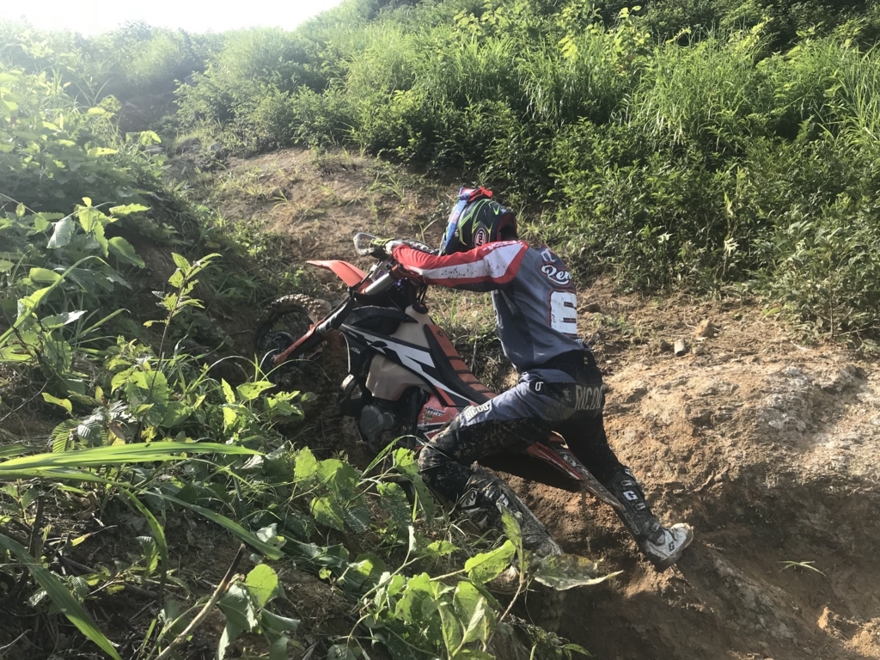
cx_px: 440
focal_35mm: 28
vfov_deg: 49.7
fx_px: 712
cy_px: 330
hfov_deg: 63.4
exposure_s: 1/818
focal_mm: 3.99
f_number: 1.8
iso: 20
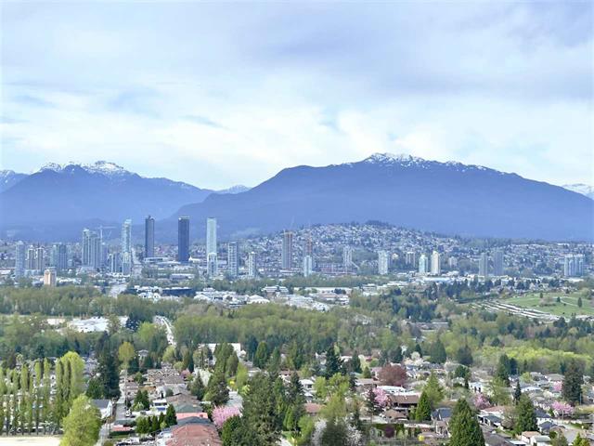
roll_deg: -0.6
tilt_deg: +0.3
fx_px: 1098
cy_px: 223
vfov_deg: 22.9
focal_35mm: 64
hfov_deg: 30.3
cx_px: 297
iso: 20
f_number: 2.2
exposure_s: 1/1248
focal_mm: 7.5
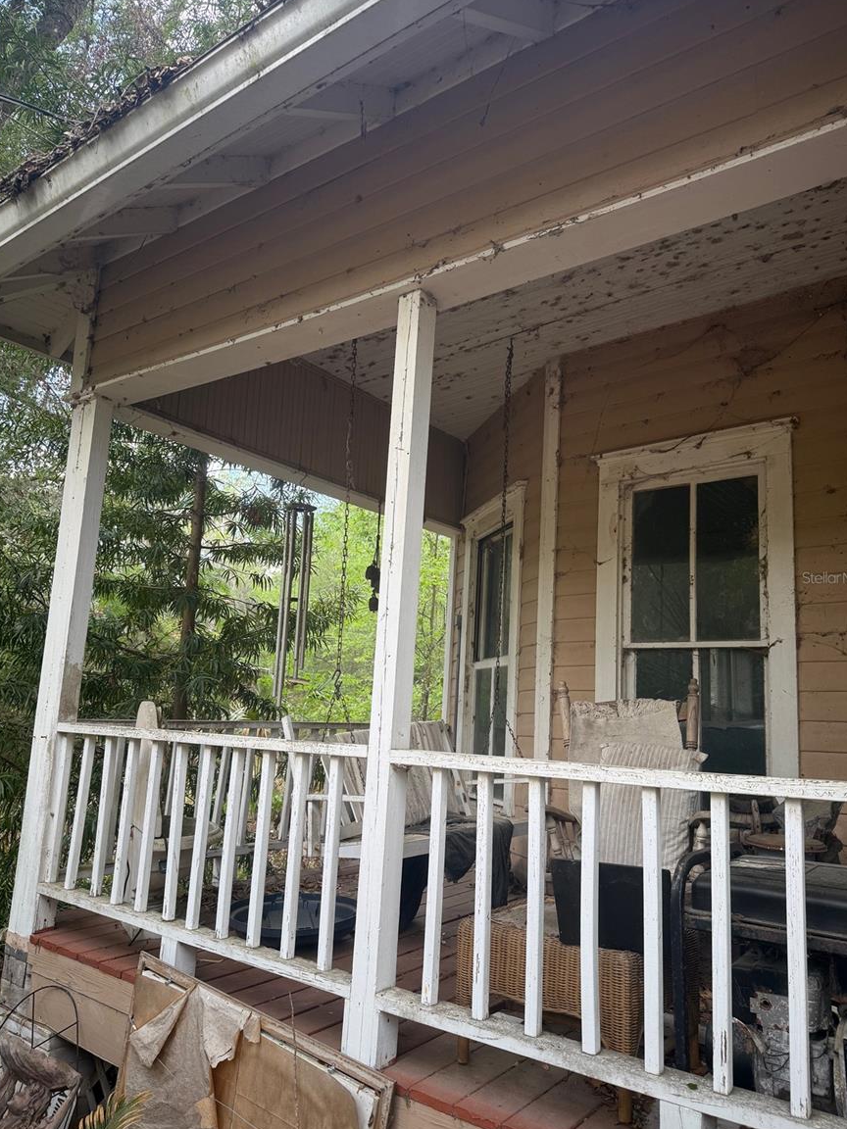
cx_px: 430
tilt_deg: +10.4
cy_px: 577
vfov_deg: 69.4
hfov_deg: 54.9
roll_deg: -3.2
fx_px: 816
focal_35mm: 25
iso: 80
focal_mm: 6.76
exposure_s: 1/230
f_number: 1.78
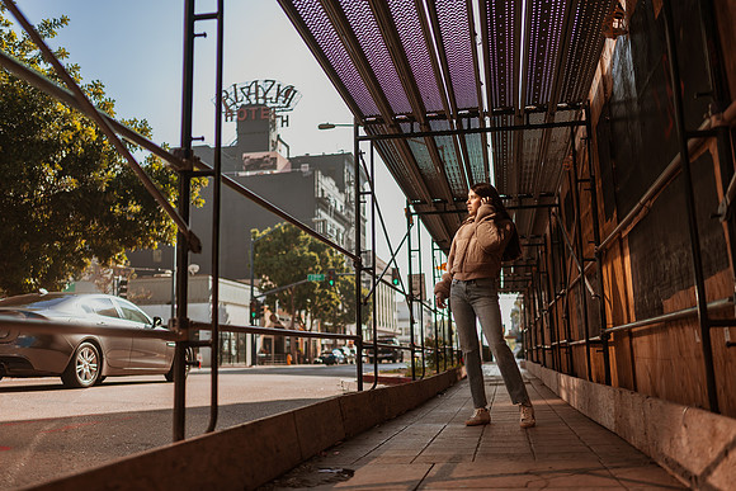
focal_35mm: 35
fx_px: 716
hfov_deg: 54.4
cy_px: 246
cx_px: 368
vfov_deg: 37.9
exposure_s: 1/1250
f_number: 1.8
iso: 50
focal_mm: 35
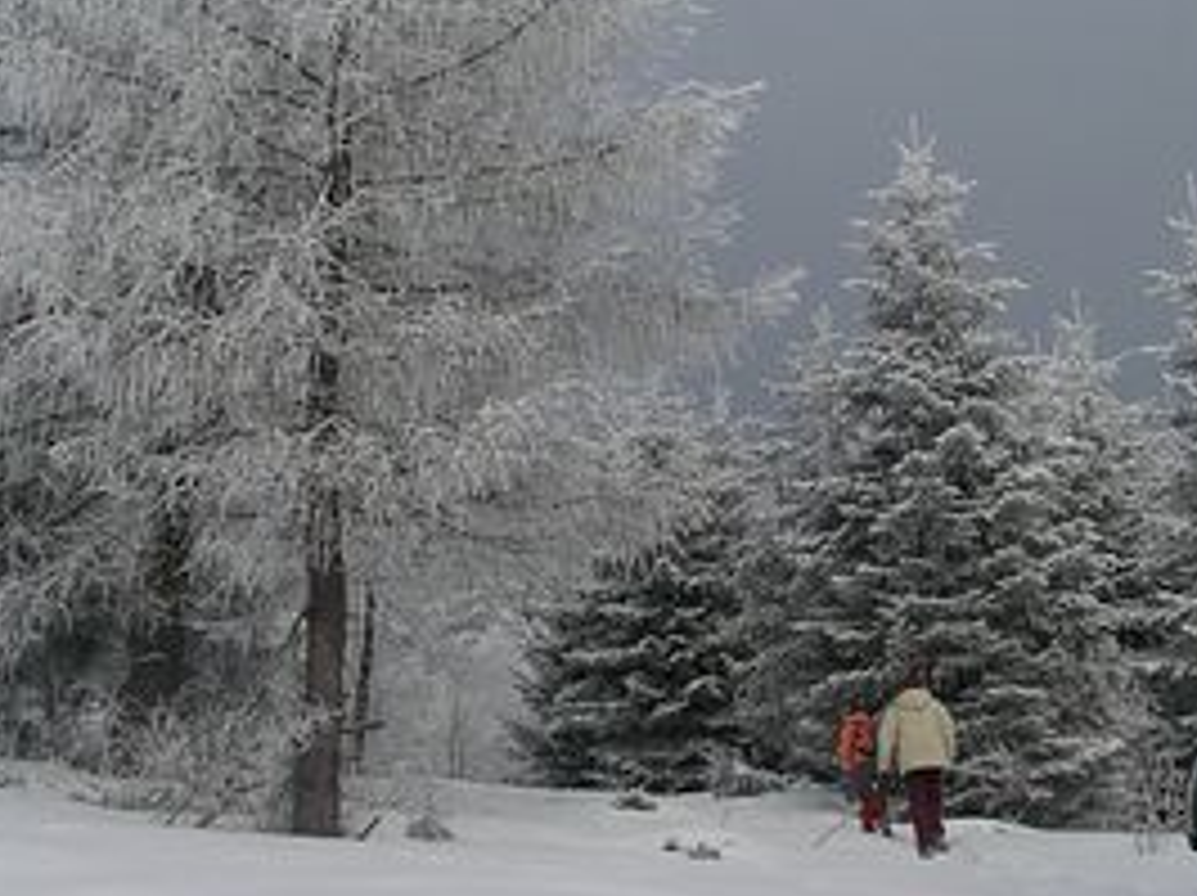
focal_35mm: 61
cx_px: 765
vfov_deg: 24.0
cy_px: 362
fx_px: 2107
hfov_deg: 31.5
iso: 50
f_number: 4.8
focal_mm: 6
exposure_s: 1/500
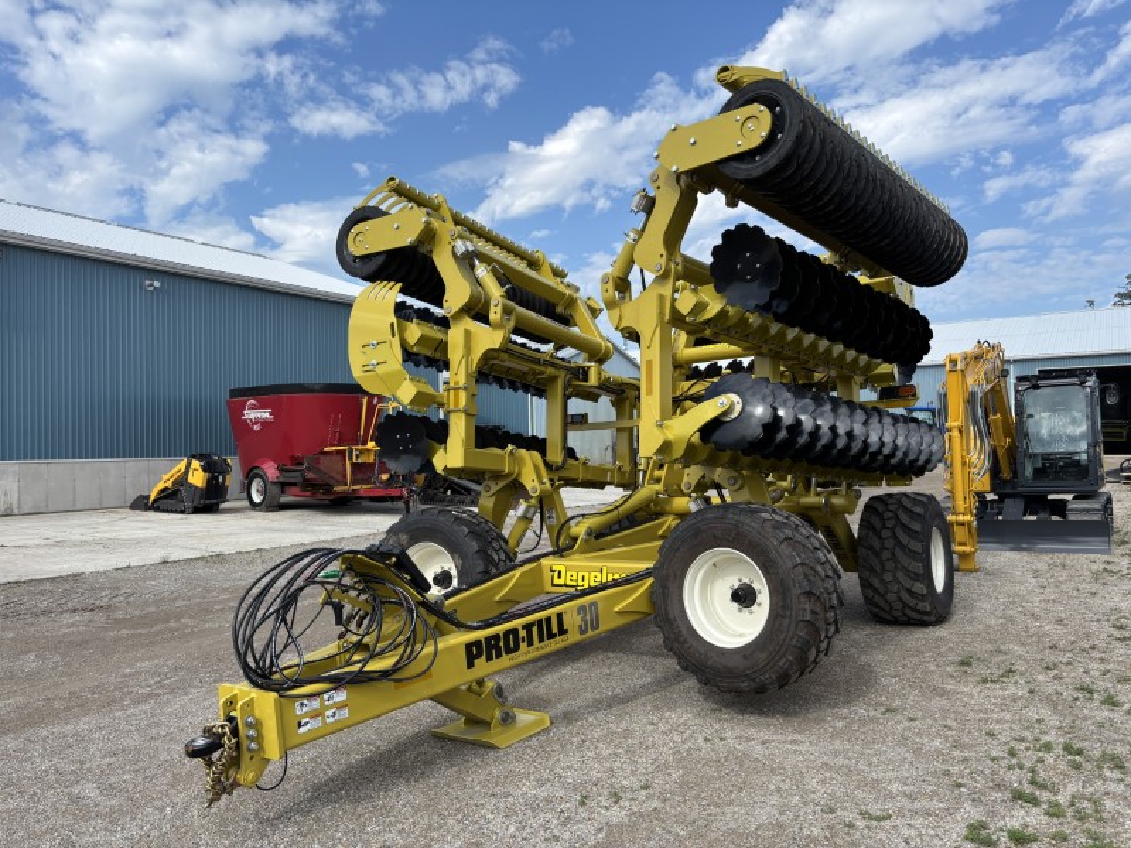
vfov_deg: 53.1
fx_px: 849
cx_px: 566
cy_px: 424
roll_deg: +0.8
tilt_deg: +1.2
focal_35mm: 26
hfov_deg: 67.3
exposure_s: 1/2105
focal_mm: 5.96
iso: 50
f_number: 1.6
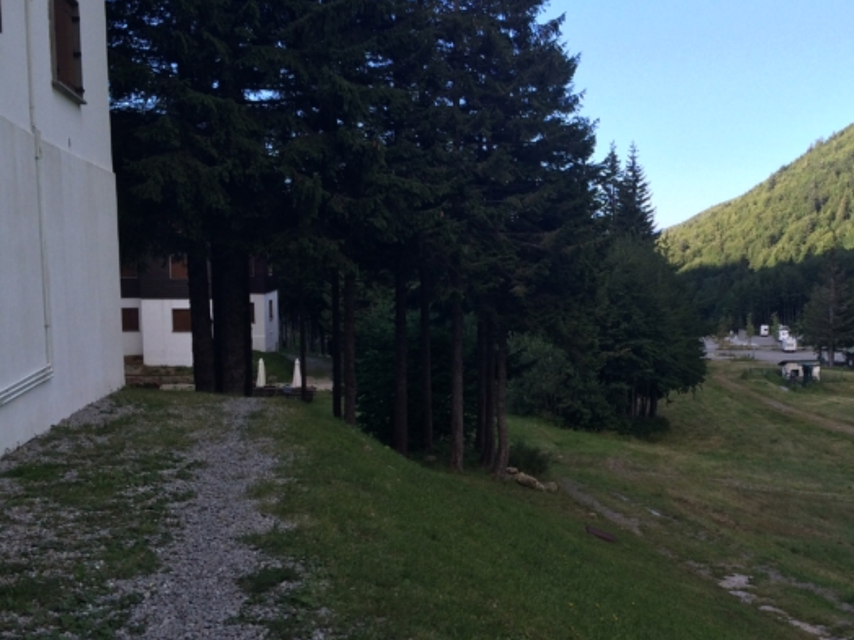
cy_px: 370
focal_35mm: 44
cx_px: 619
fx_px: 1086
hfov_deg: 41.9
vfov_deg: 32.8
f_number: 2.2
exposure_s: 1/466
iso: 32
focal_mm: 4.12
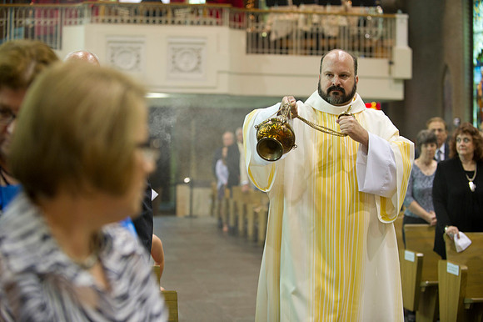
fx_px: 939
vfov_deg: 19.4
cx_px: 242
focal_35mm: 70
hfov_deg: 28.9
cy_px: 161
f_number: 2.8
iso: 2000
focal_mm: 70
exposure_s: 1/80
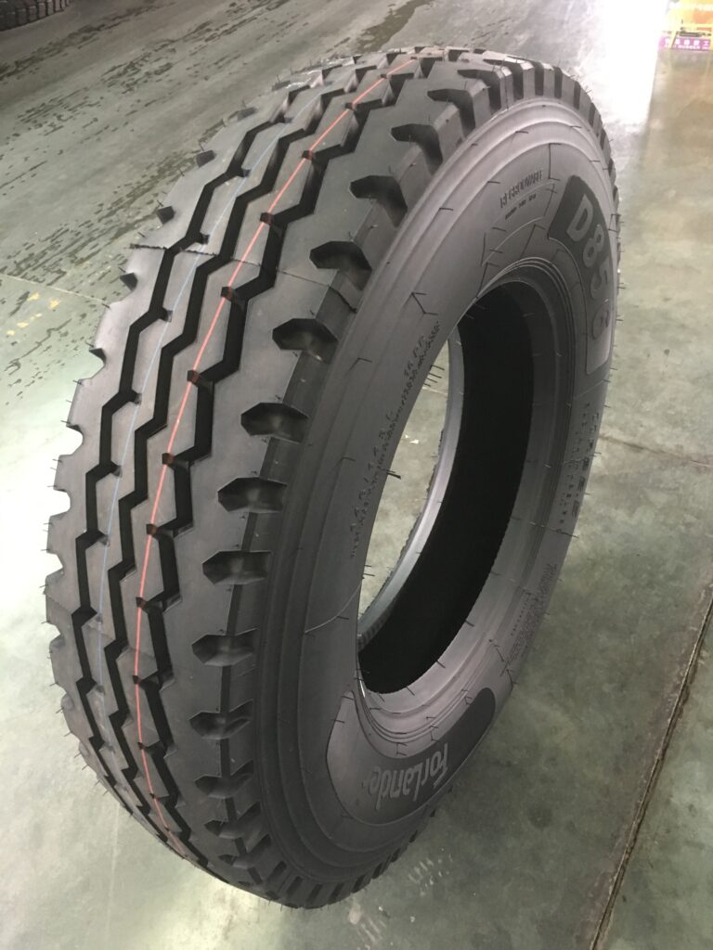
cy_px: 475
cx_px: 356
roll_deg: +8.4
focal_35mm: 29
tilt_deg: -43.2
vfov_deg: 61.7
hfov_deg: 48.2
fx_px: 796
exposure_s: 1/17
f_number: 2.2
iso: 400
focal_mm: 4.15
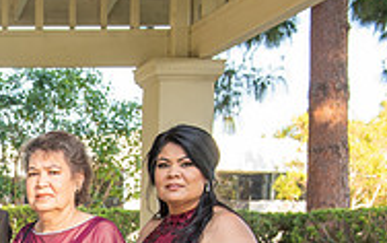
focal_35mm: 110
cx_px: -146
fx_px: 1162
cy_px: 370
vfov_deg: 11.4
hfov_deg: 17.5
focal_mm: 35
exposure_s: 1/200
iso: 400
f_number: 5.6
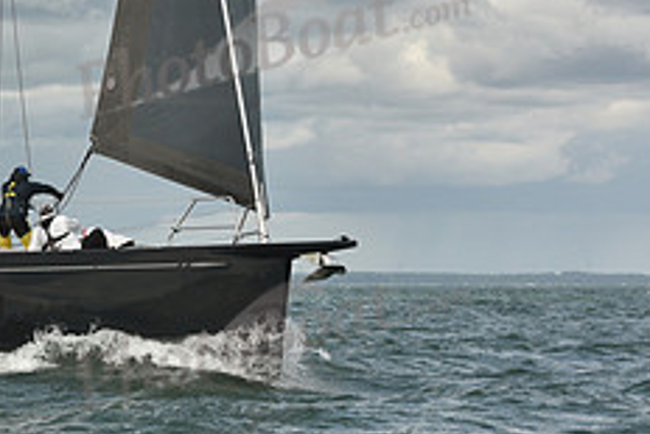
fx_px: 4155
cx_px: -67
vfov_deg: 6.0
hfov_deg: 8.9
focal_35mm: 230
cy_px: 231
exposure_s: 1/800
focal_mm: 92
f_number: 11
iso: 320
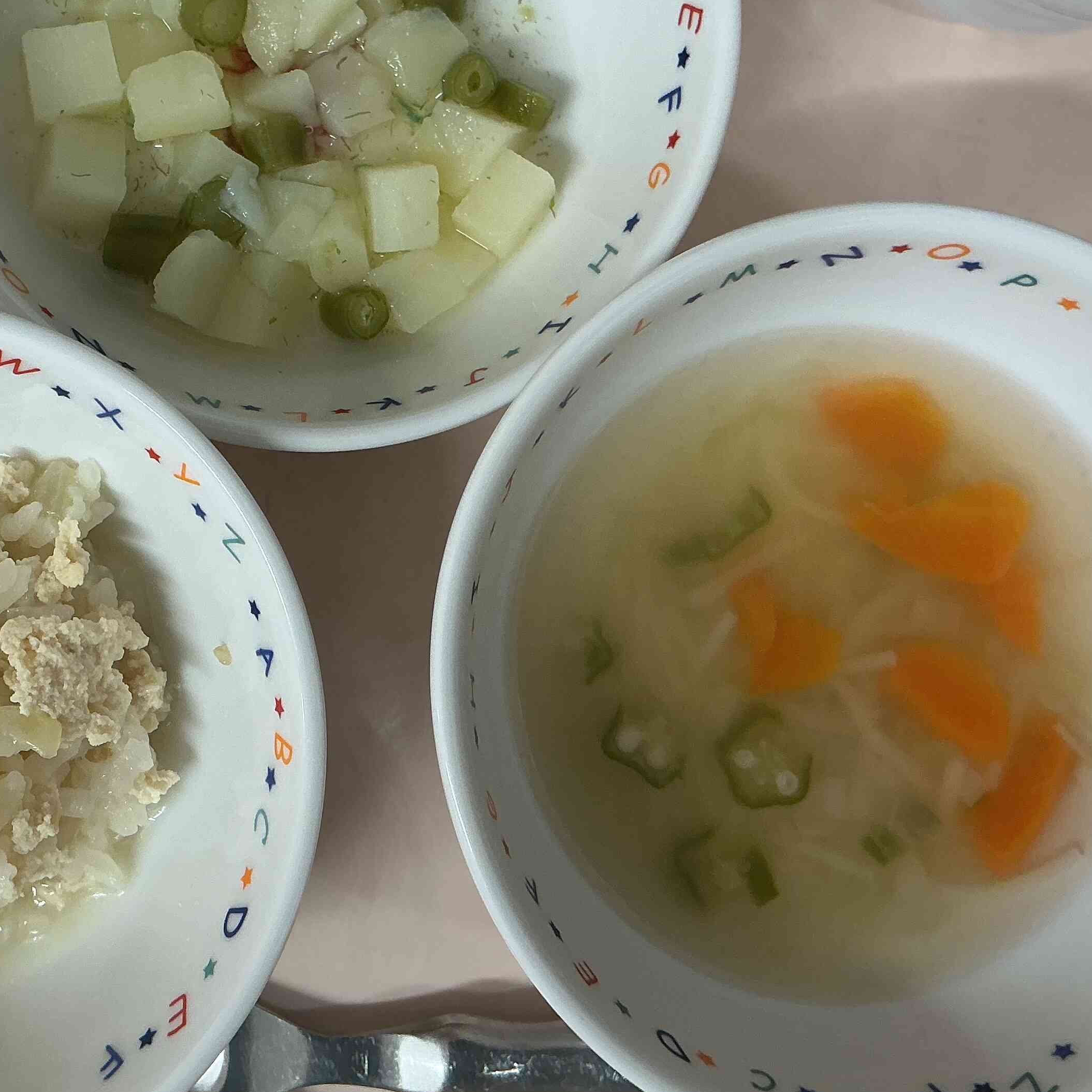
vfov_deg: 34.5
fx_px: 1749
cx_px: 244
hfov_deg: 33.8
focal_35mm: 49
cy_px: 416
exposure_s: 1/60
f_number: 1.8
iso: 50
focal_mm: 3
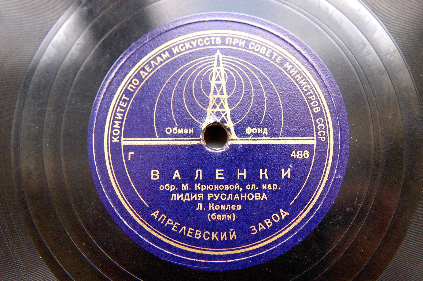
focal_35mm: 52
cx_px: 212
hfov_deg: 37.9
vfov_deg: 25.7
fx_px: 616
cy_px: 140
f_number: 3.3
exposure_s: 1/40
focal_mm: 35
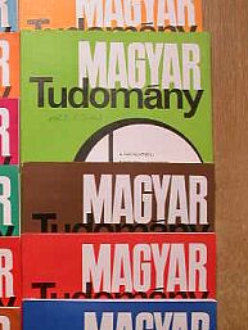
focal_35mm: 67
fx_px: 639
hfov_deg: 21.7
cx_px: 54
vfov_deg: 28.3
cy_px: 268
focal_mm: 7.85
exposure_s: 1/104
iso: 100
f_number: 3.7
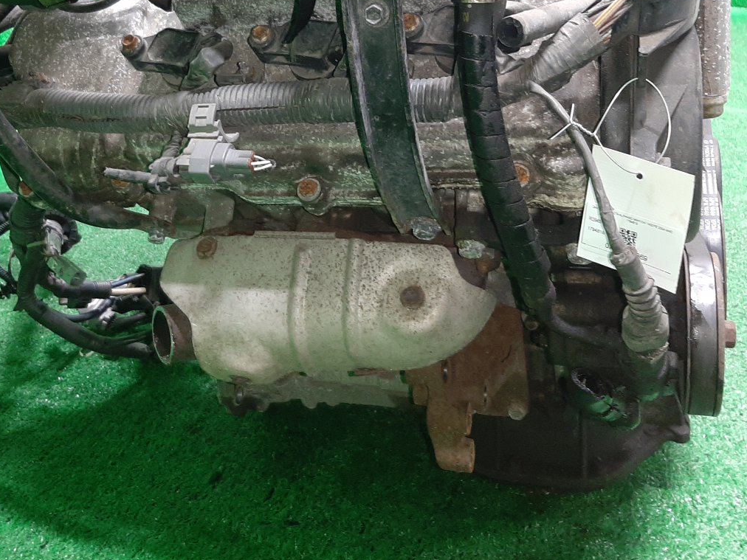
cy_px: 164
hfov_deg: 49.8
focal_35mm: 37
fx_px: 798
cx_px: 300
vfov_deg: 38.0
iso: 197
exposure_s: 1/25
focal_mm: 3.93
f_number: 1.7
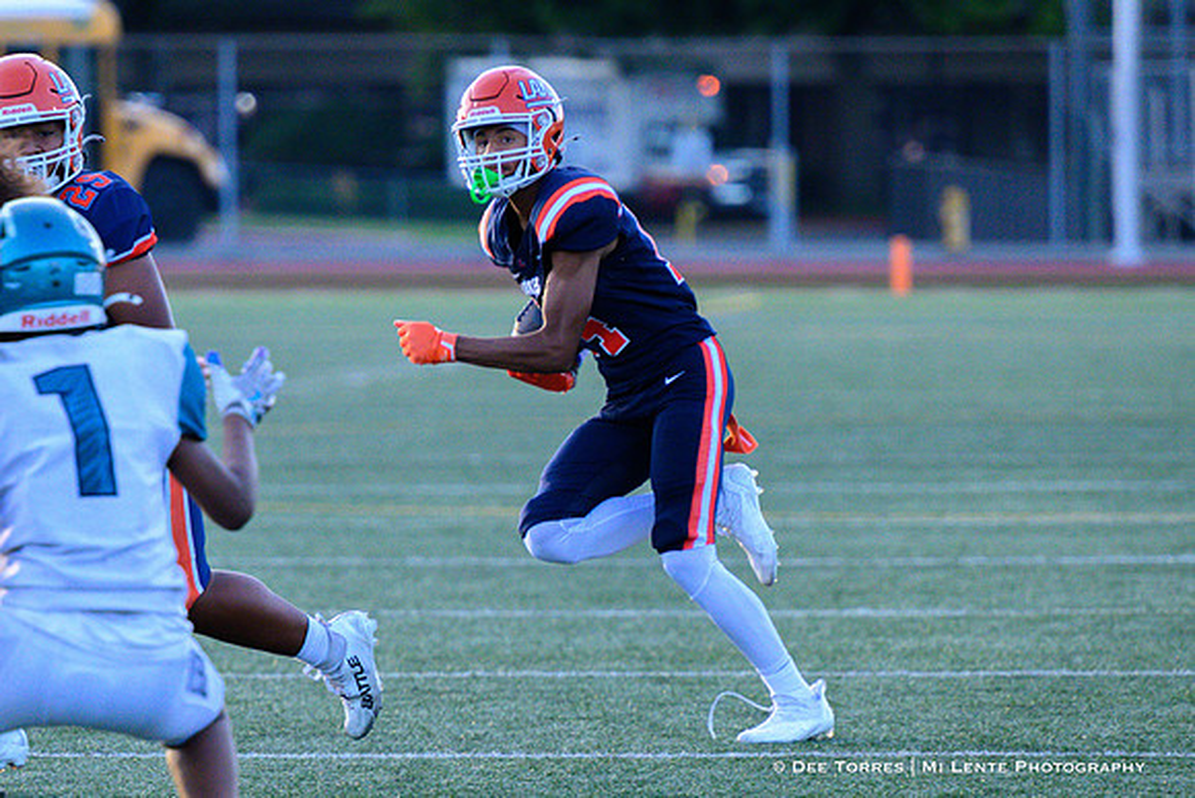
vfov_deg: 3.4
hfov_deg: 5.1
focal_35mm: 406
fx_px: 13481
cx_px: 525
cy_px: 625
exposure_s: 1/2000
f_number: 4
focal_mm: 240
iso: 3200
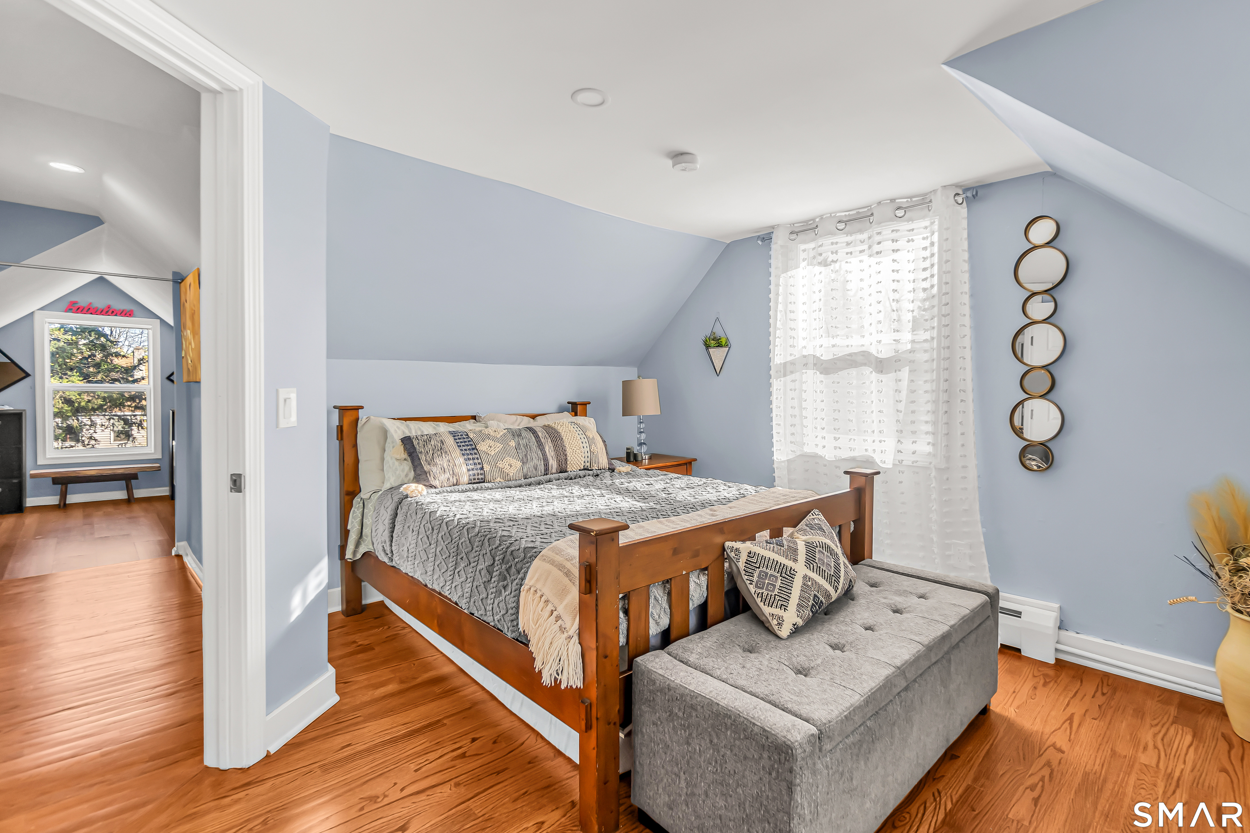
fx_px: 555
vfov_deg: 73.7
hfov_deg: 96.6
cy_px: 393
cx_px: 665
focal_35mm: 16
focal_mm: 10
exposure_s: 1/500
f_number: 4
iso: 160
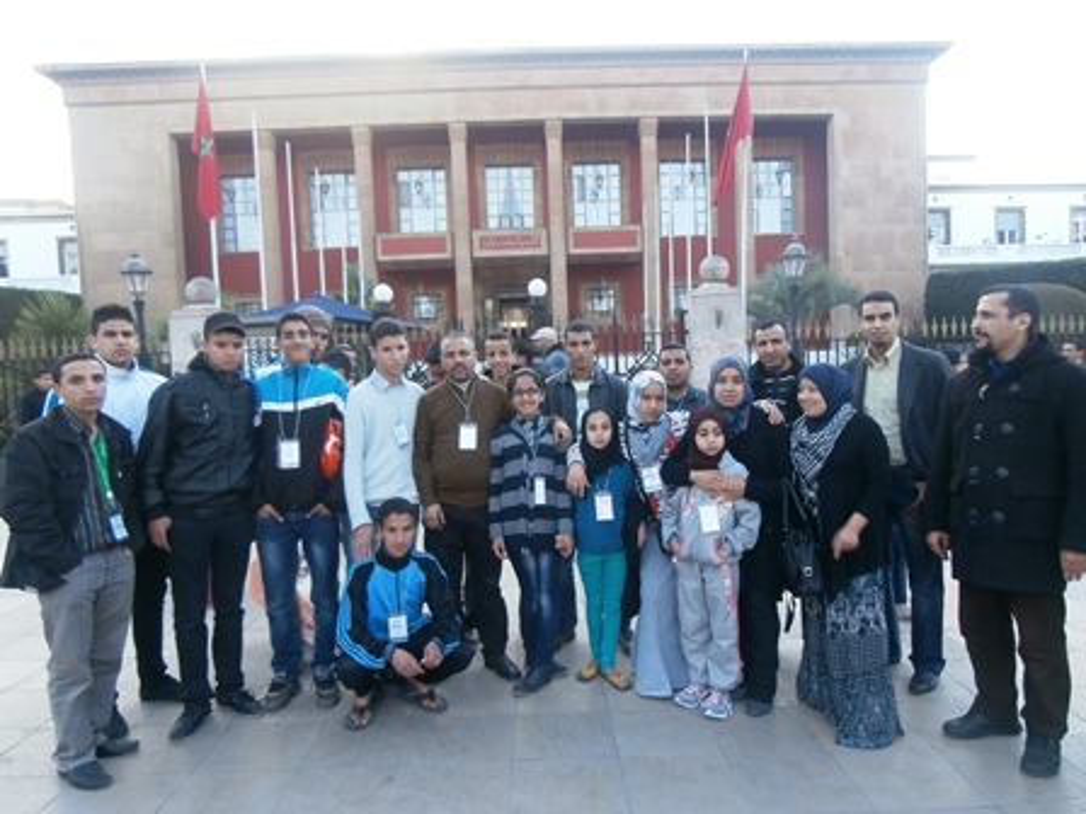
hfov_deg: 71.6
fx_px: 753
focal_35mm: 24
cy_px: 407
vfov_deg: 56.8
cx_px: 543
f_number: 3
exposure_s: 1/40
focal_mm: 4.2
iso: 100
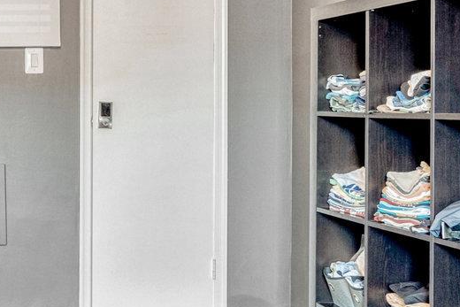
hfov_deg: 28.4
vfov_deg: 21.5
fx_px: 805
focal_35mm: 63
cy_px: 108
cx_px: -70
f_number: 8
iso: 1250
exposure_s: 1/25
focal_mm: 16
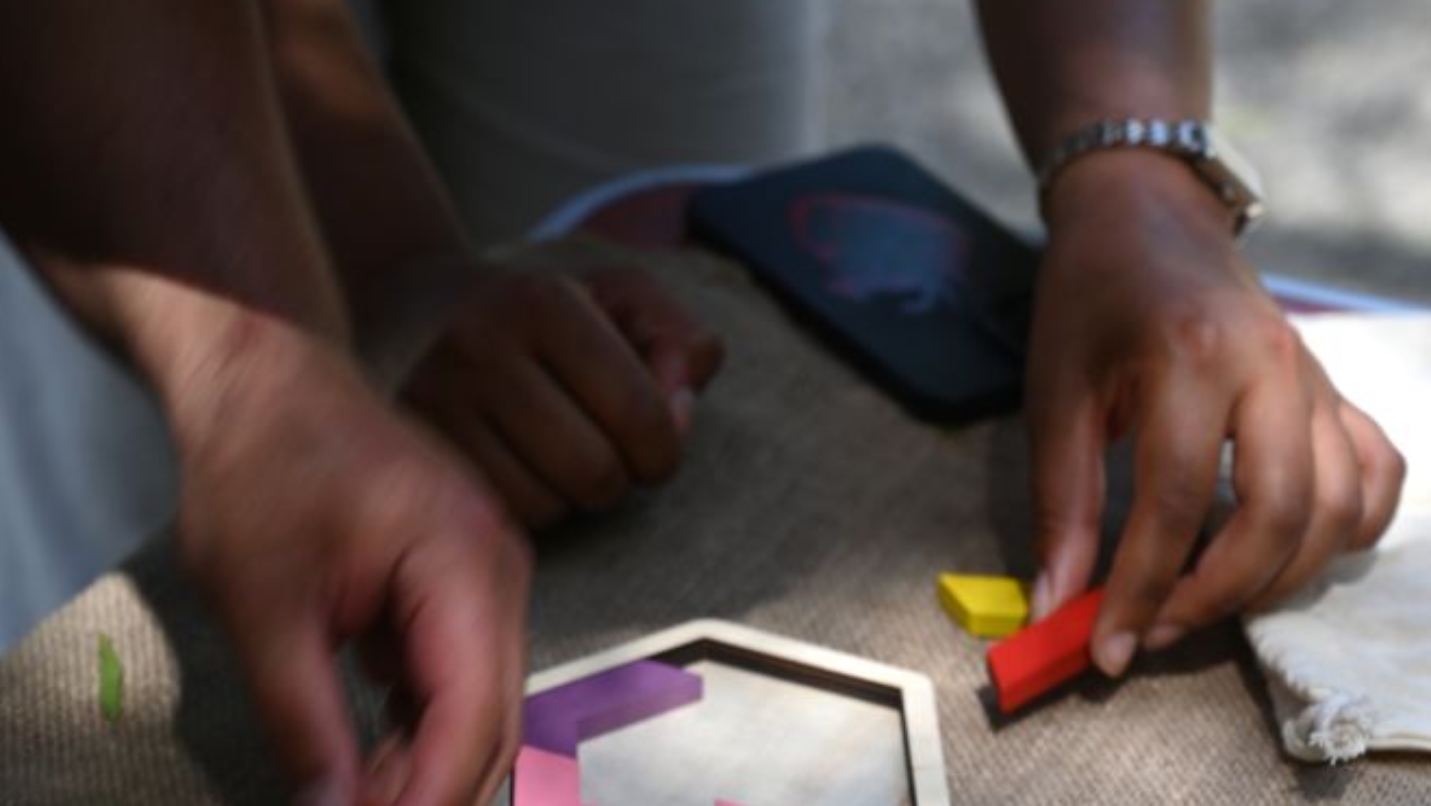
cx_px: 692
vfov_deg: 10.6
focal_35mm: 114
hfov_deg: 18.8
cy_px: 600
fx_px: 4327
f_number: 4
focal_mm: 70
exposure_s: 1/100
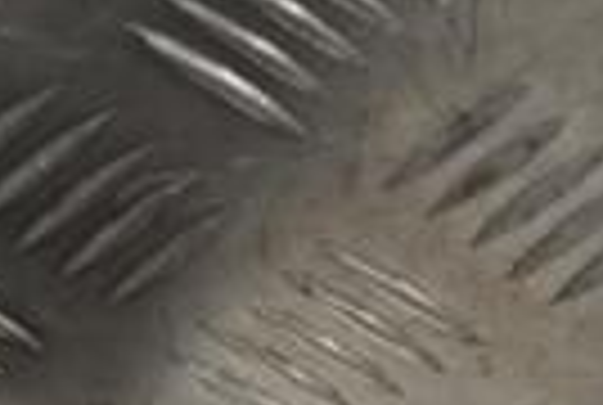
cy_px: 630
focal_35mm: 301
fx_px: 5057
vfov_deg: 4.6
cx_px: 747
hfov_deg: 6.8
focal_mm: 45
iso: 400
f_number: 5.3
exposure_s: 1/125
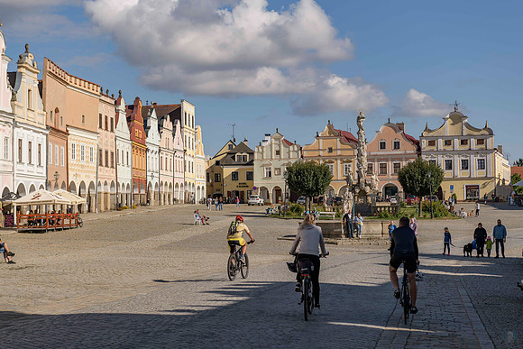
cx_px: 262
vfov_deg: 19.5
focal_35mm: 70
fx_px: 1017
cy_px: 174
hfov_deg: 28.8
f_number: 6.3
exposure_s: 1/500
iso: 64
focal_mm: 70
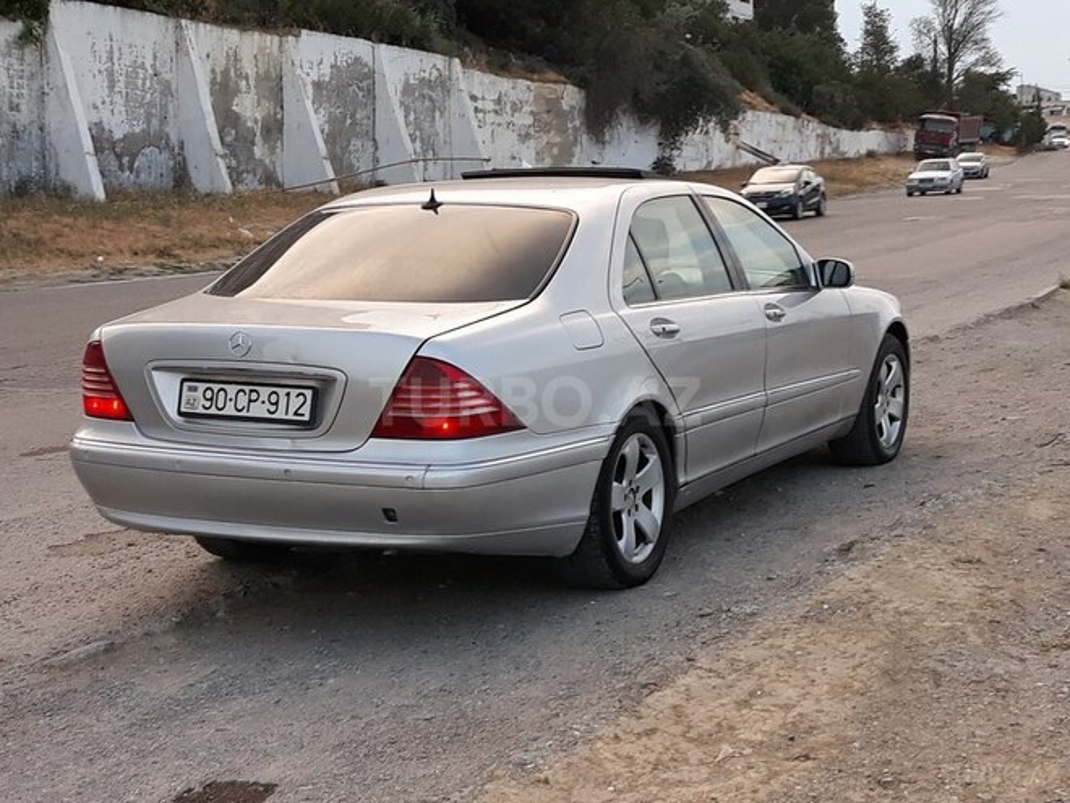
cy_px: 402
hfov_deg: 65.3
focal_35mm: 27
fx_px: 835
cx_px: 535
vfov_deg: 51.4
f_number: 1.7
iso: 50
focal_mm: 3.71
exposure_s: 1/100
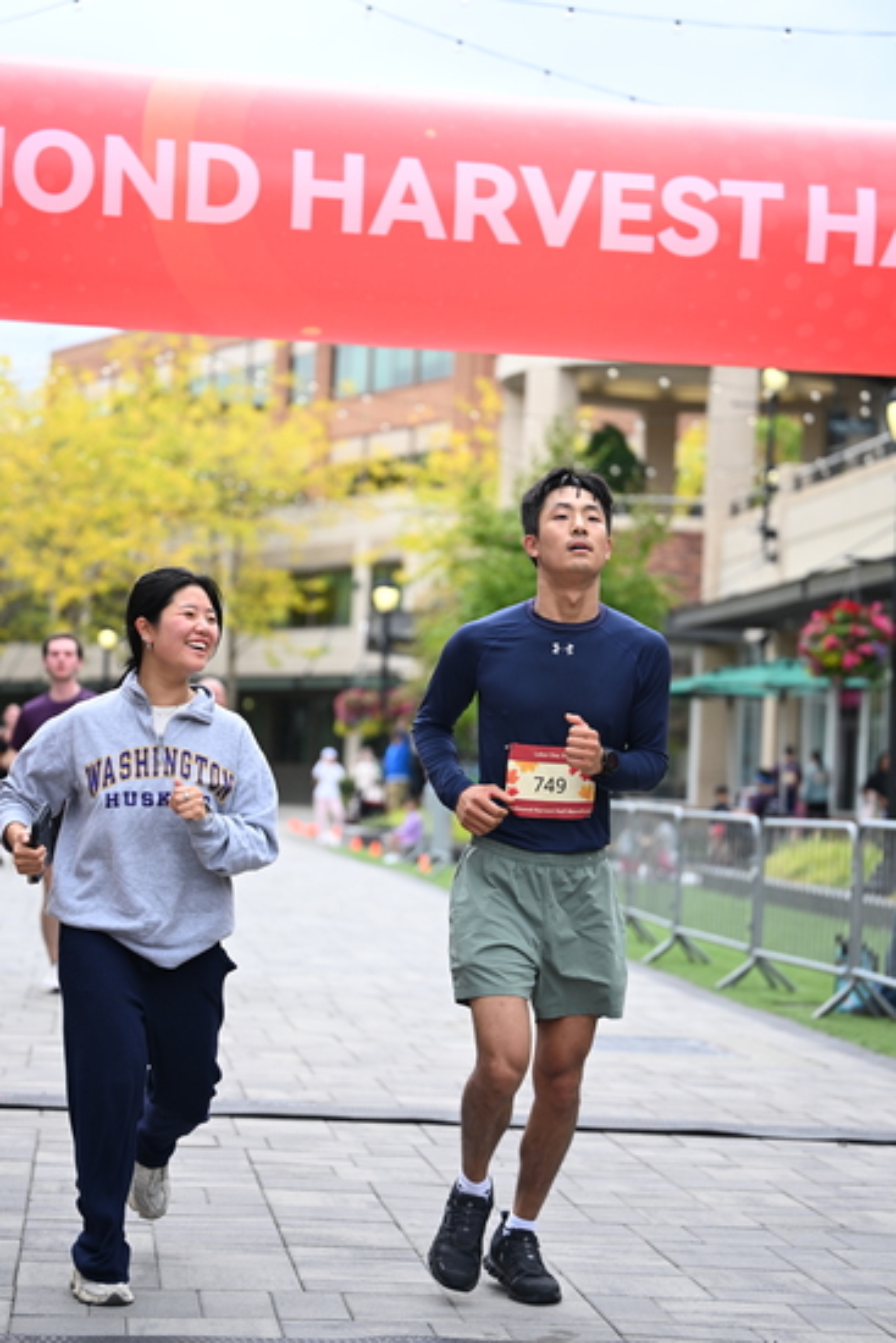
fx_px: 2873
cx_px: 448
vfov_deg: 26.3
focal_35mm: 77
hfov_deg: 17.7
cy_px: 672
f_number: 2.8
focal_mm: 77
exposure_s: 1/2000
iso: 640
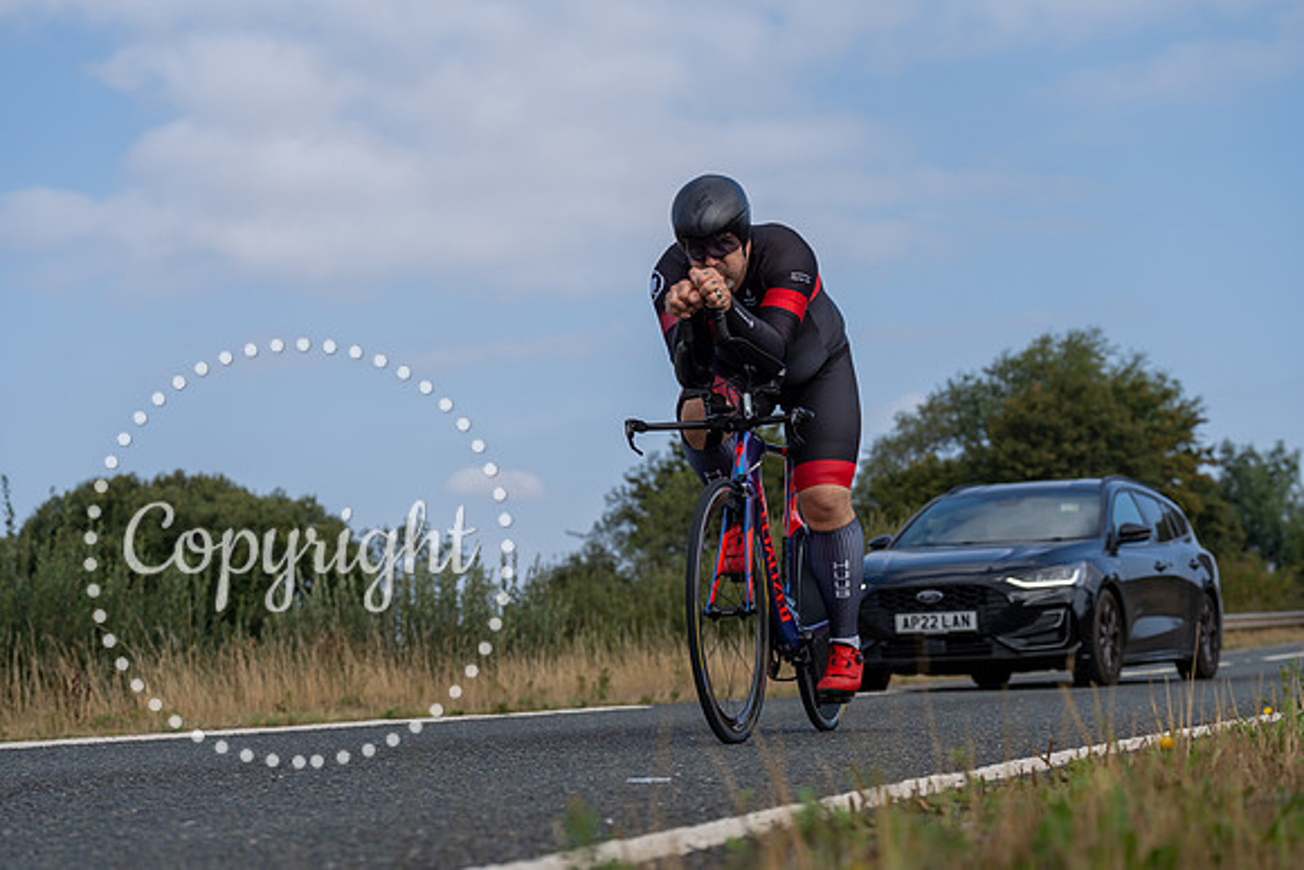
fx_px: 2681
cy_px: 435
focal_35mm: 74
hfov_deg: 27.3
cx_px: 652
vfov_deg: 18.4
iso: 160
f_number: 5
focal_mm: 74
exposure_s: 1/800
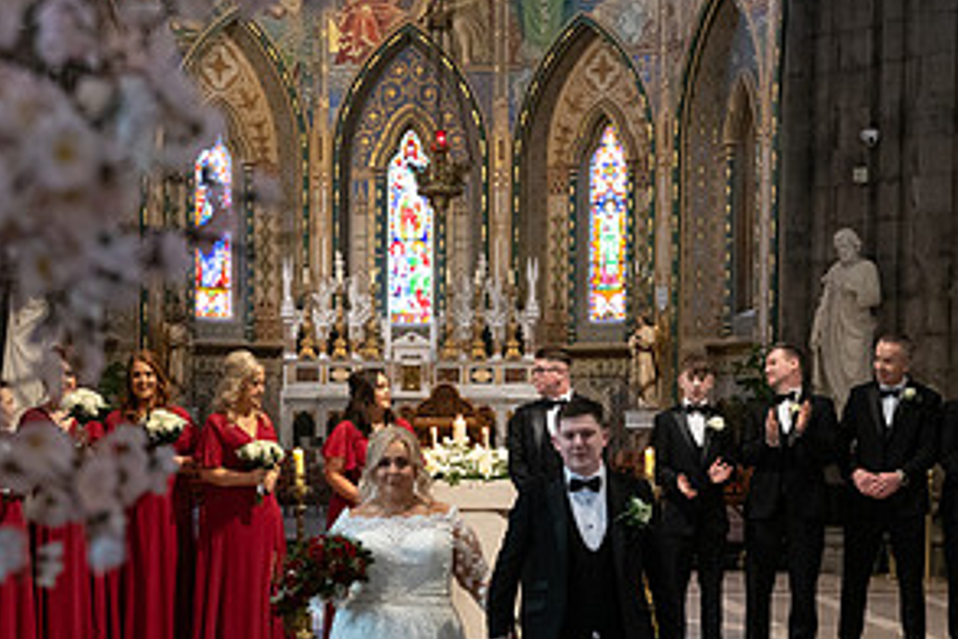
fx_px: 1889
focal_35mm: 71
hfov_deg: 28.4
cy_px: 556
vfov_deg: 18.9
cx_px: 398
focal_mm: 36
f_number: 3.5
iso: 1250
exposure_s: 1/160
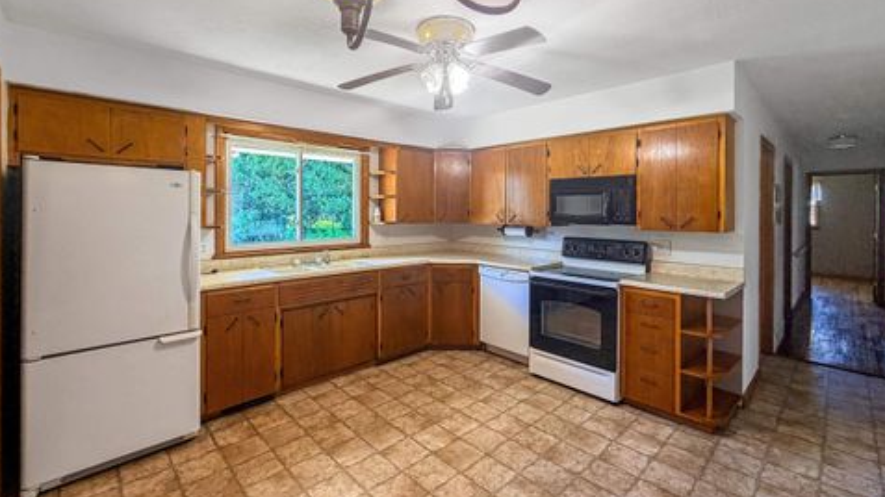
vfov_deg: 67.0
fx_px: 375
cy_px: 248
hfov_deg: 99.4
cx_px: 451
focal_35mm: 16
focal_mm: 2.22
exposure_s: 1/60
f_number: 2.2
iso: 200
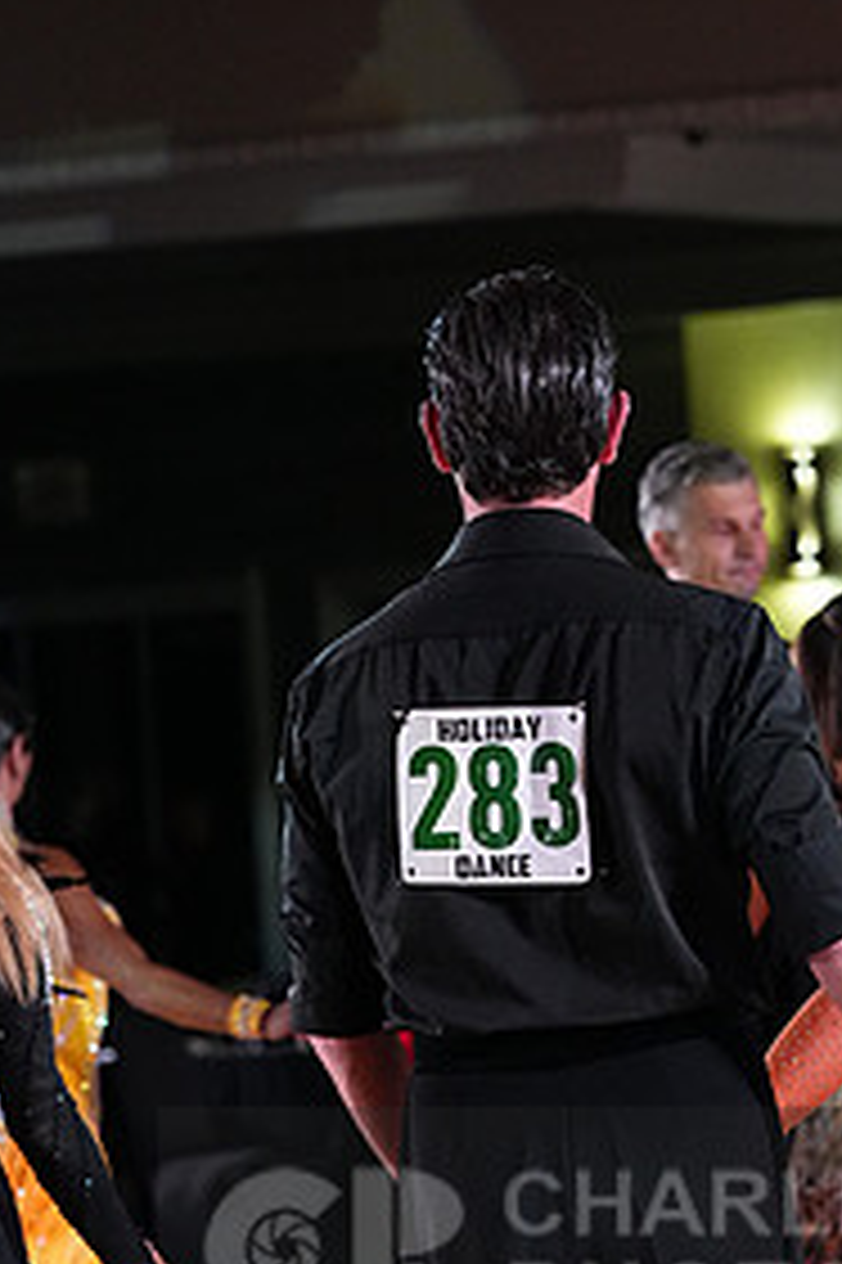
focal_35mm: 279
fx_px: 9800
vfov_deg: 7.4
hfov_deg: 4.9
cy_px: 1260
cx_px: 781
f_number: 5.6
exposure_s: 1/400
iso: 6400
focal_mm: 135
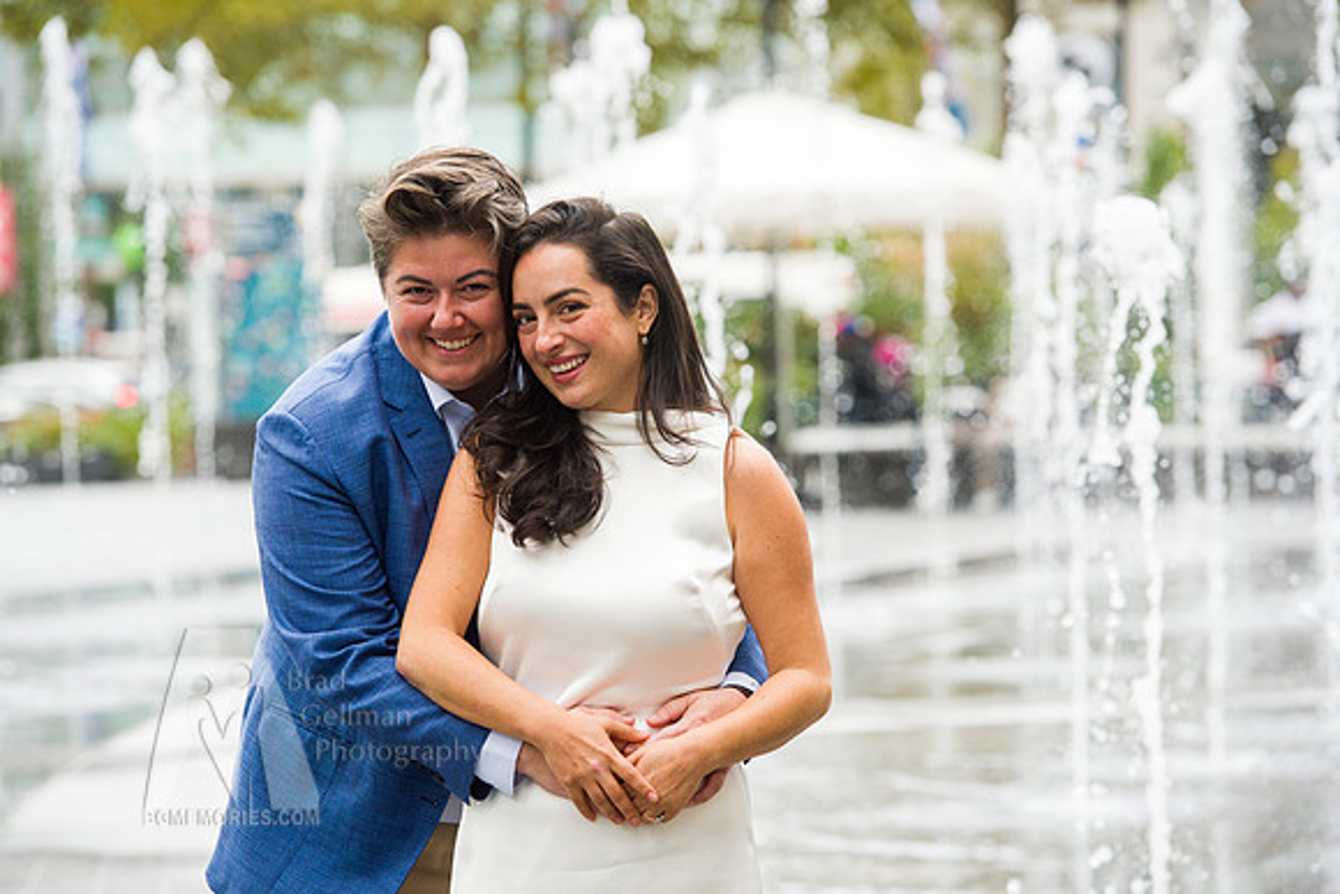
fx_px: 6329
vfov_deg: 8.1
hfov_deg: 12.1
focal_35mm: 170
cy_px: 447
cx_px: 670
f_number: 5
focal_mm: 170
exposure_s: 1/500
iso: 800
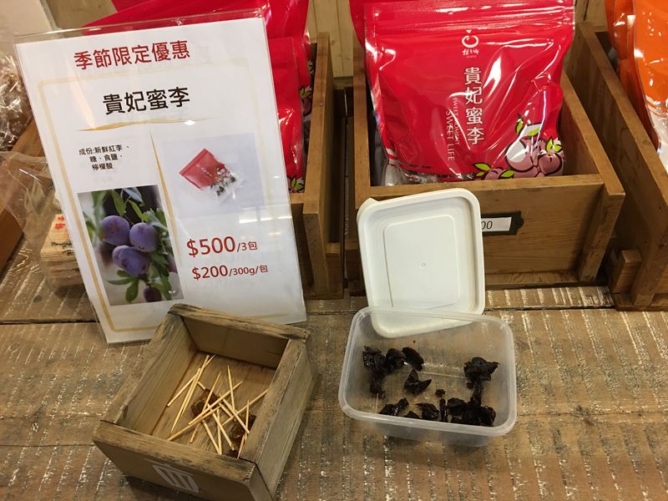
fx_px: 560
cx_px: 334
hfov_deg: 61.7
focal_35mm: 29
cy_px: 250
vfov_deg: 48.2
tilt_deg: -45.3
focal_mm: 4.15
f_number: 2.2
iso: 50
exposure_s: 1/15
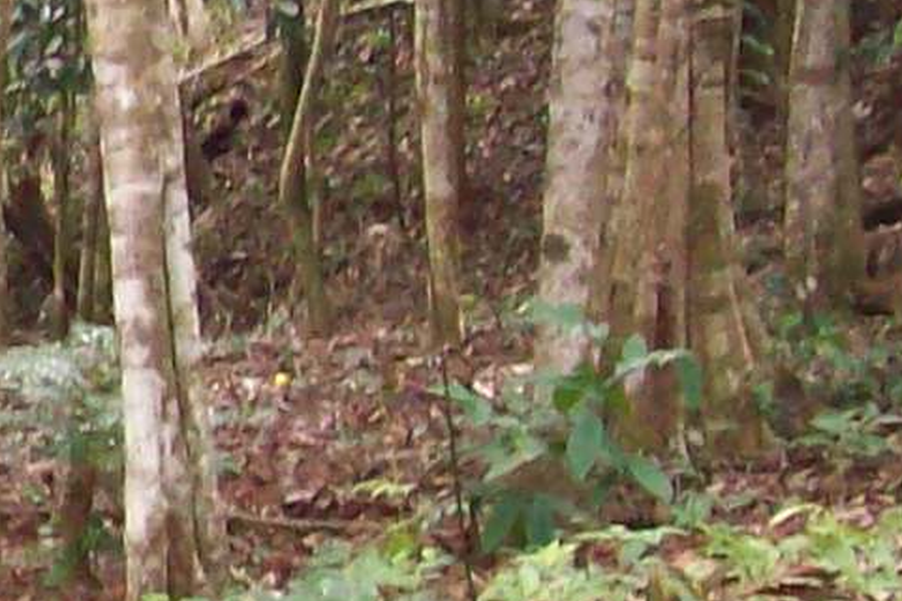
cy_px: 137
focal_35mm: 202
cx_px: -1000
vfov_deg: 6.8
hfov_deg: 9.4
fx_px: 5061
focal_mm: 6
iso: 200
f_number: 2.7
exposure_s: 1/64
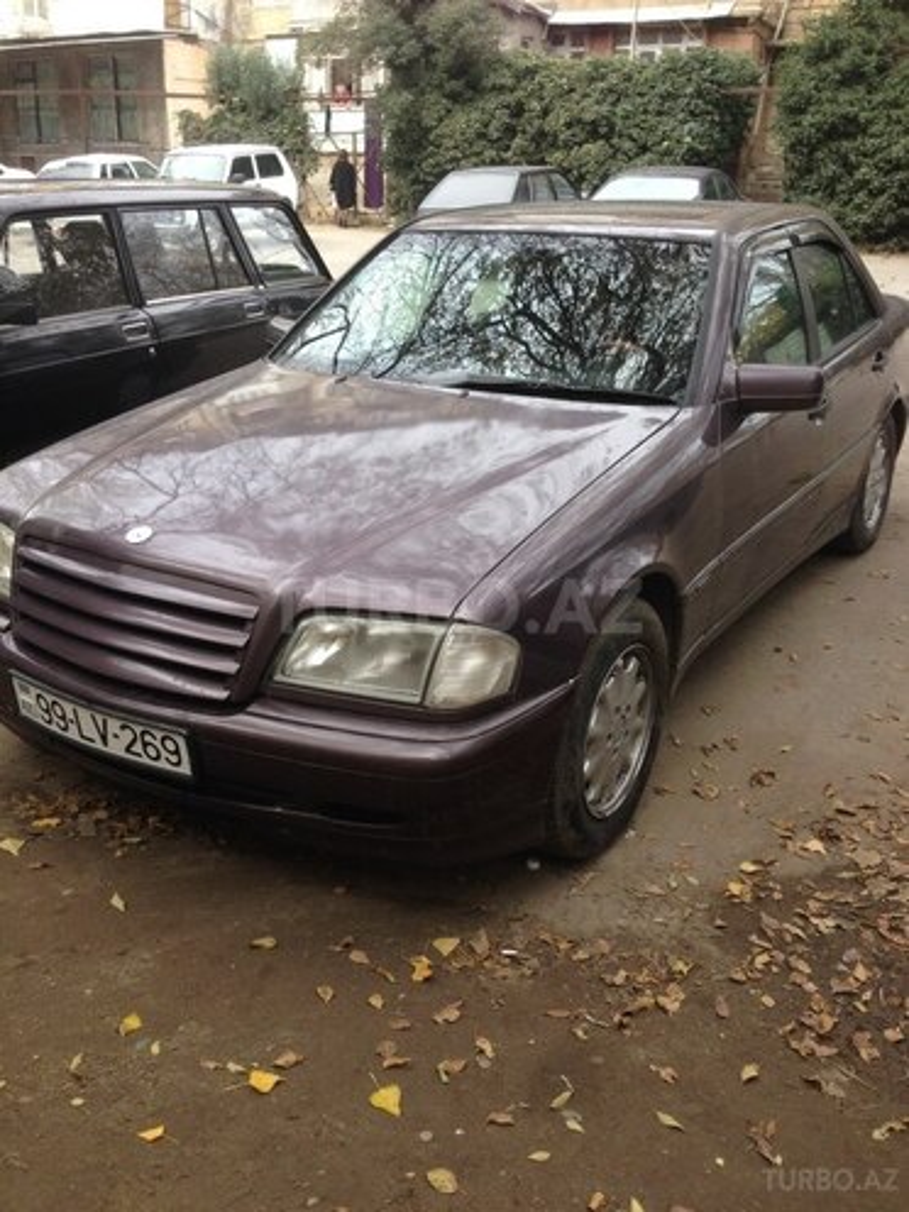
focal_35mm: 33
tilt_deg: -16.8
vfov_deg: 55.4
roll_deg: +0.0
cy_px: 606
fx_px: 1155
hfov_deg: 42.9
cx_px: 454
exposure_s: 1/137
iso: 50
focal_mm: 4.12
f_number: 2.4
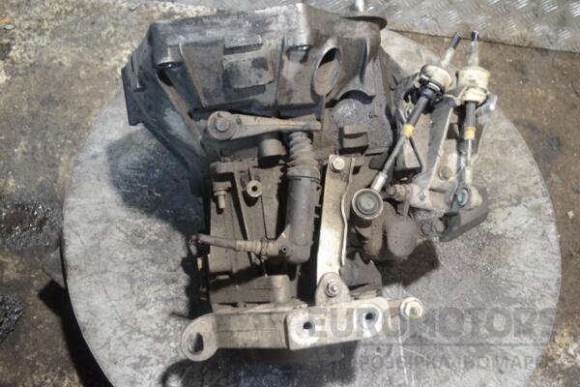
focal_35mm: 42
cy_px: 194
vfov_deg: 31.9
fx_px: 677
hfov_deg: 46.4
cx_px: 290
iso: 1400
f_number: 4.5
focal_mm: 28
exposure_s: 1/30
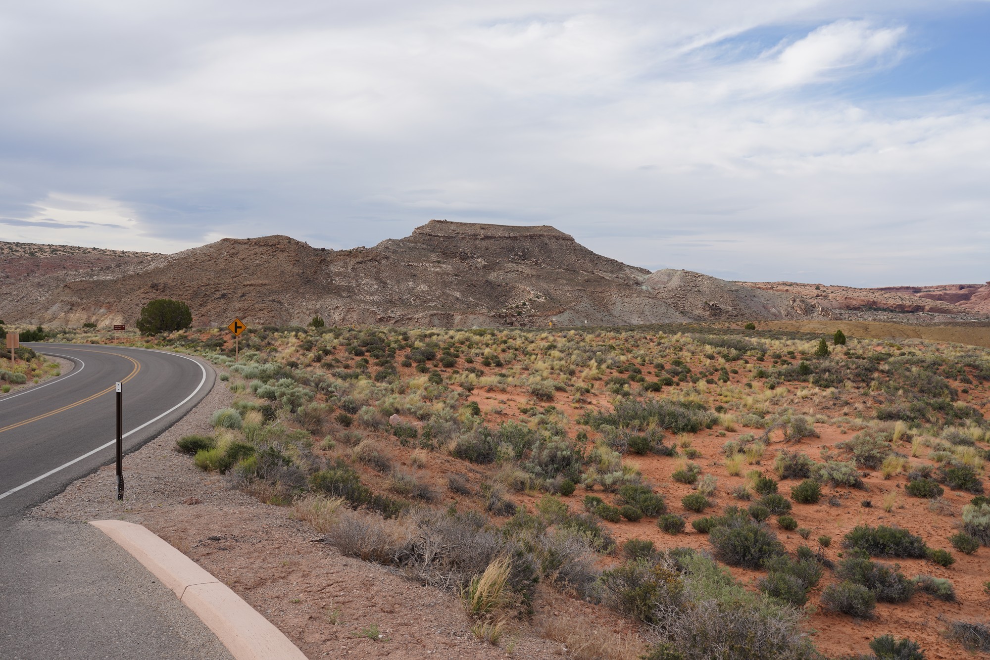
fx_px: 935
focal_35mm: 34
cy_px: 330
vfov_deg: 38.9
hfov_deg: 55.8
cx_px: 495
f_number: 10
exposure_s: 1/100
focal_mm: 34
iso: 100
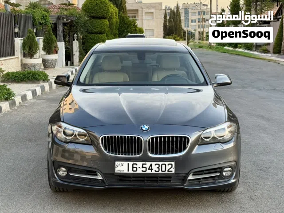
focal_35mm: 48
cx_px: 142
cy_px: 106
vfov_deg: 30.3
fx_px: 394
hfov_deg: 39.7
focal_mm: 6.76
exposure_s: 1/122
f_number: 1.78
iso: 50
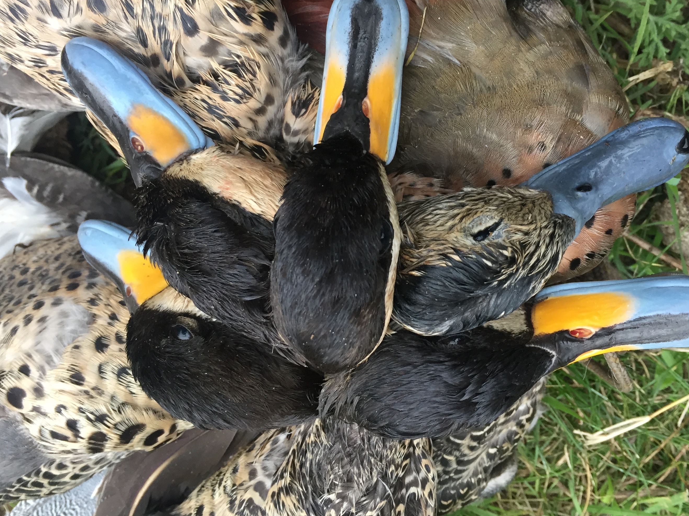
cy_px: 208
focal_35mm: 36
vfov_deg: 39.5
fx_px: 717
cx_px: 406
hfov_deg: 51.1
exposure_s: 1/33
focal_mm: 4.15
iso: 50
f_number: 2.2
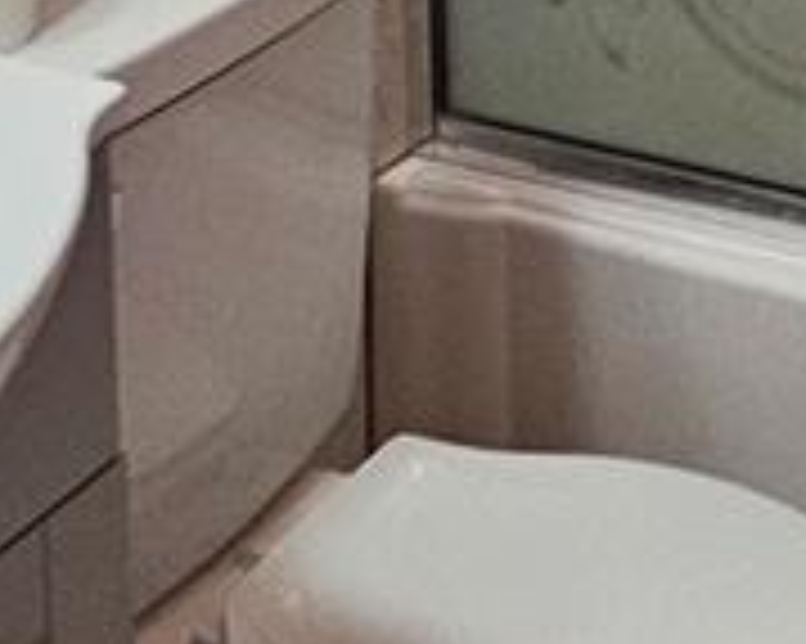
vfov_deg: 14.5
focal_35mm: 85
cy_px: -707
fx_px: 2027
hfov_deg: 21.4
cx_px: 869
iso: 320
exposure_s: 1/40
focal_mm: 2.2
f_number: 2.2
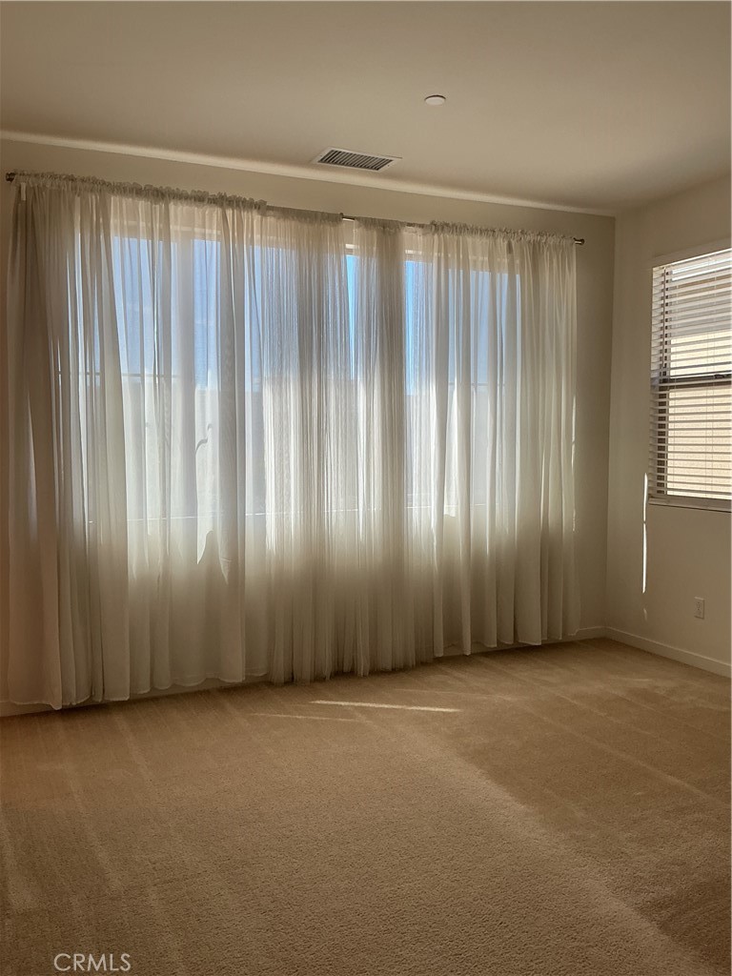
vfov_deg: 61.7
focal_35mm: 29
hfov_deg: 48.2
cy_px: 488
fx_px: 818
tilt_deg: -3.5
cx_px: 366
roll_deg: -0.1
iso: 20
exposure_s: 1/223
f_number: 1.8
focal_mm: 3
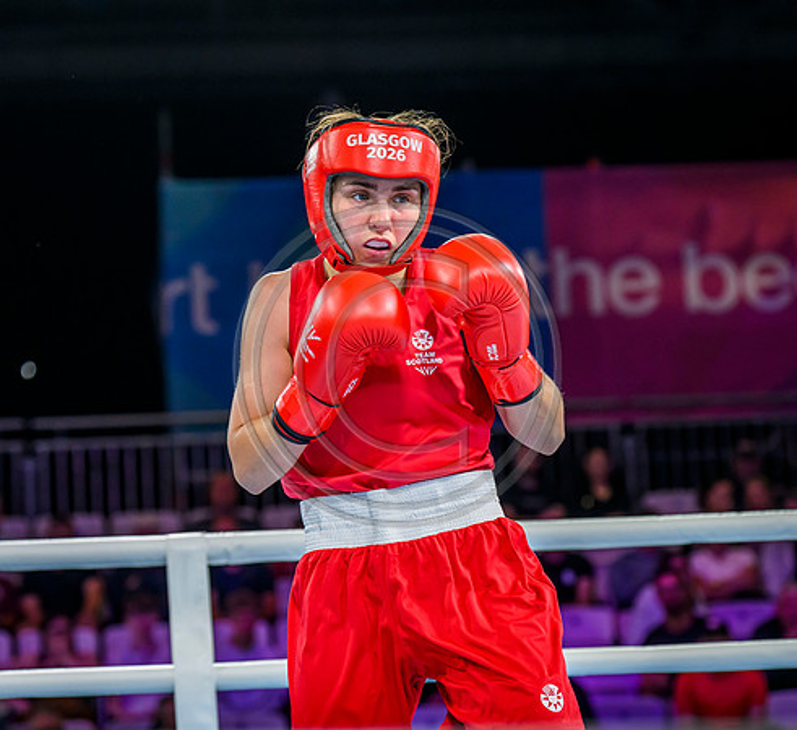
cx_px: 409
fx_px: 3217
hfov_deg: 14.1
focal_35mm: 129
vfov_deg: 13.0
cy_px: 347
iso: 2500
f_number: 3.2
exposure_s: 1/1600
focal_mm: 89
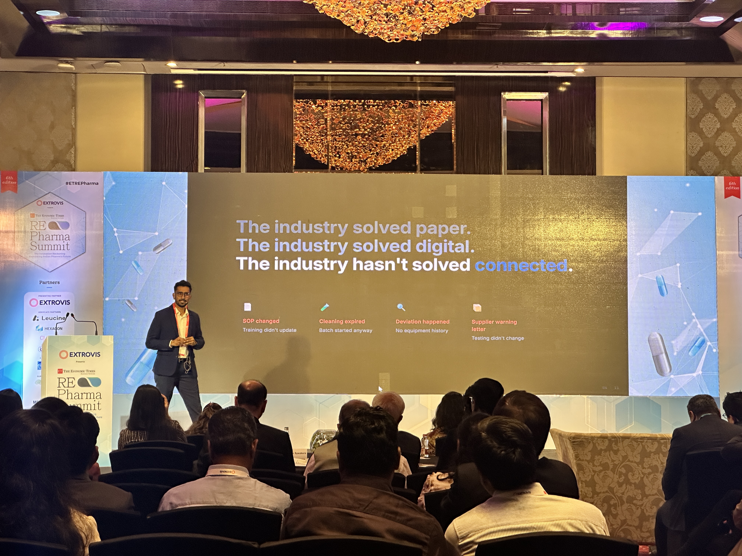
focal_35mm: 77
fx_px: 1651
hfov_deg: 25.3
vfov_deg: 19.1
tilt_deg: +4.2
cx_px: 371
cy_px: 278
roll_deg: -0.4
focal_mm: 9
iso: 250
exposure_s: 1/60
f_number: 2.8
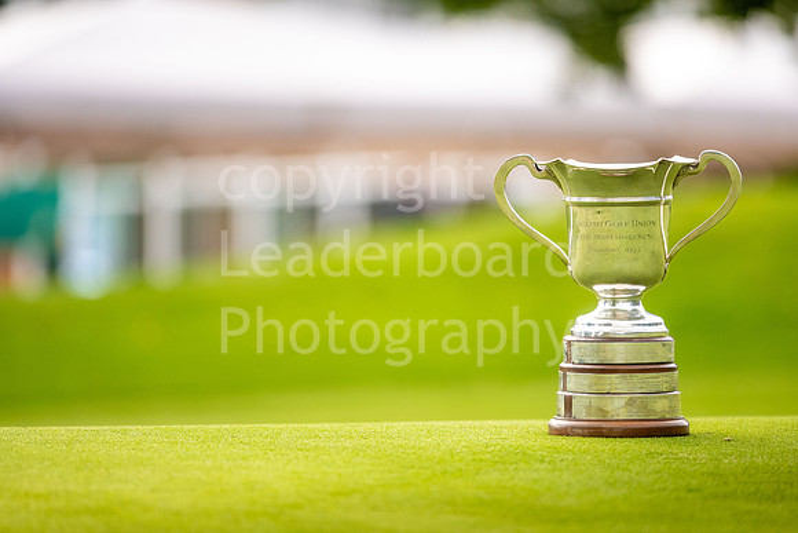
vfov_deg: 4.3
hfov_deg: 6.4
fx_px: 7092
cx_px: 422
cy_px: 279
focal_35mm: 320
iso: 640
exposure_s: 1/1000
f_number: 4
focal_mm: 300
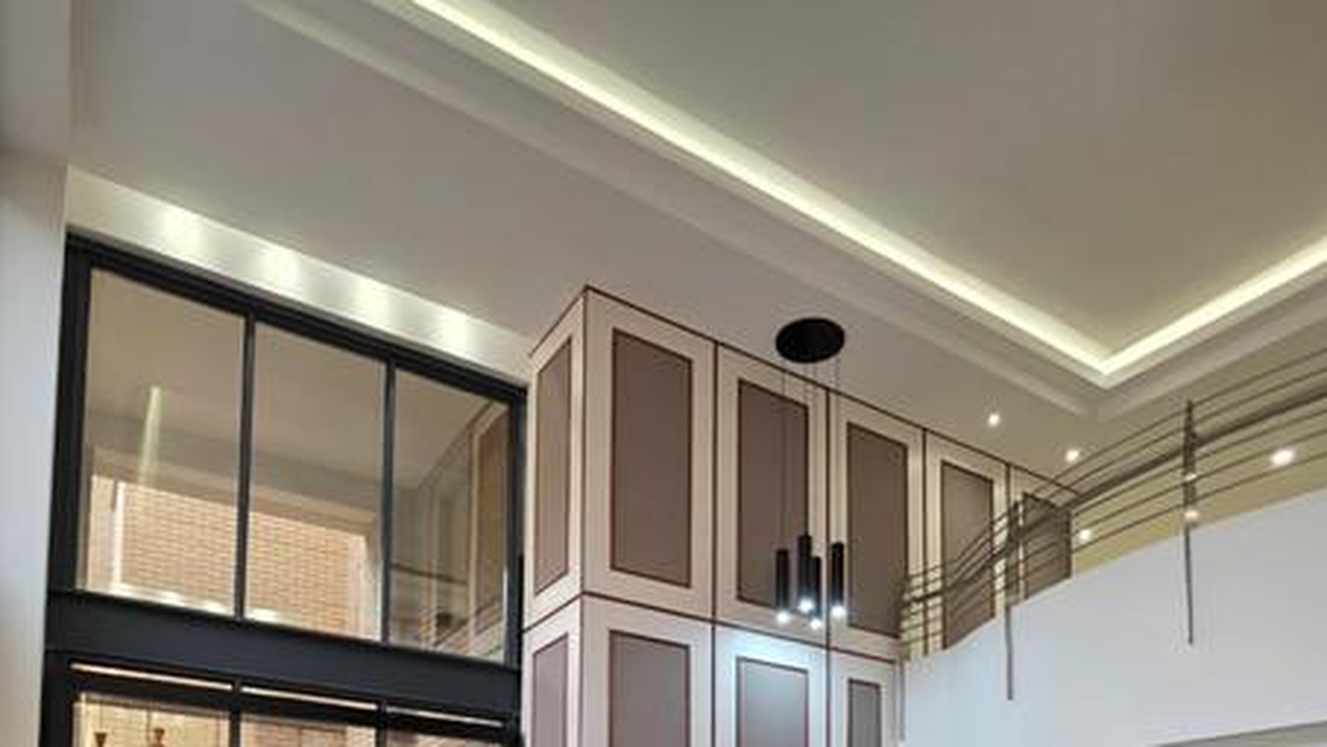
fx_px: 880
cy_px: 876
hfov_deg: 74.0
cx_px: 653
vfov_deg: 36.5
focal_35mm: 25
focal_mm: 2.2
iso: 200
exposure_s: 1/100
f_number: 1.9
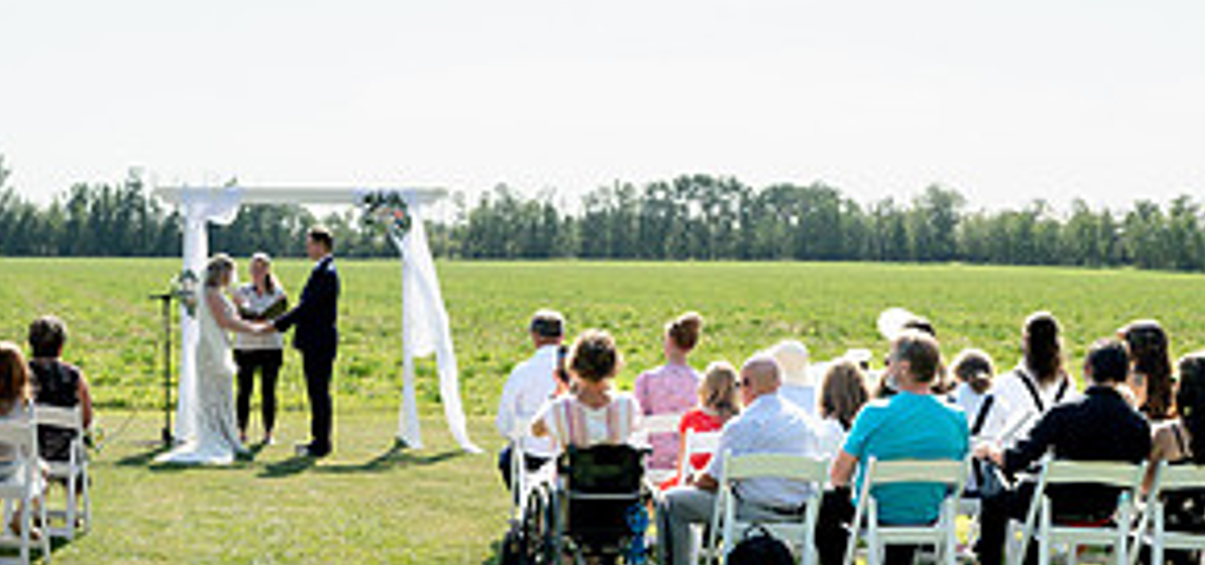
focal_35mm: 61
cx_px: 258
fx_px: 1876
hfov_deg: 34.6
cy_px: 471
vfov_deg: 17.0
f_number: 5.6
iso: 400
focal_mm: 28
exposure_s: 1/200
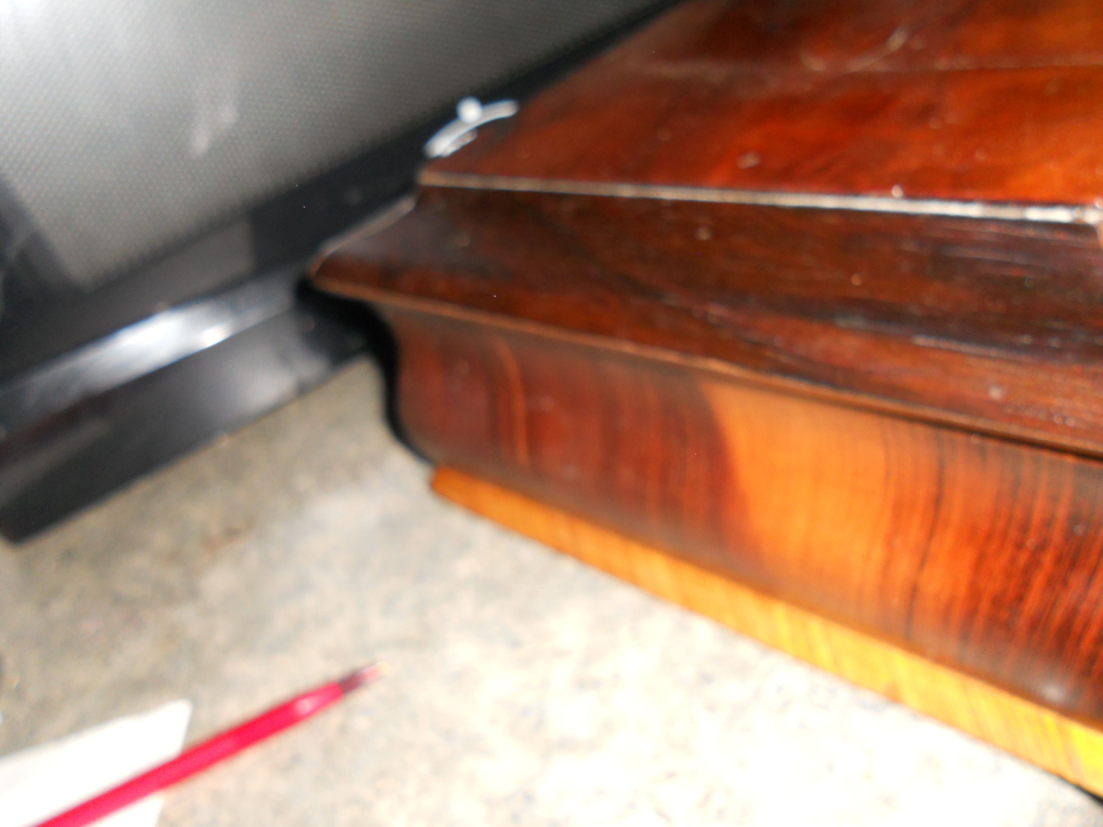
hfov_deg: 56.8
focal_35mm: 32
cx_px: 552
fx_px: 1020
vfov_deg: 44.2
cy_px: 414
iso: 250
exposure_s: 1/25
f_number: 8.8
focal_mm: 5.8
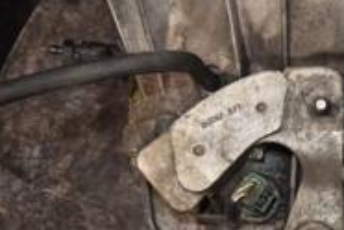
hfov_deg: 15.5
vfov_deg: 10.9
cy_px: 158
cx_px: 446
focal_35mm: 126
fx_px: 1204
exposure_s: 1/60
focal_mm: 26
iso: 800
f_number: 5
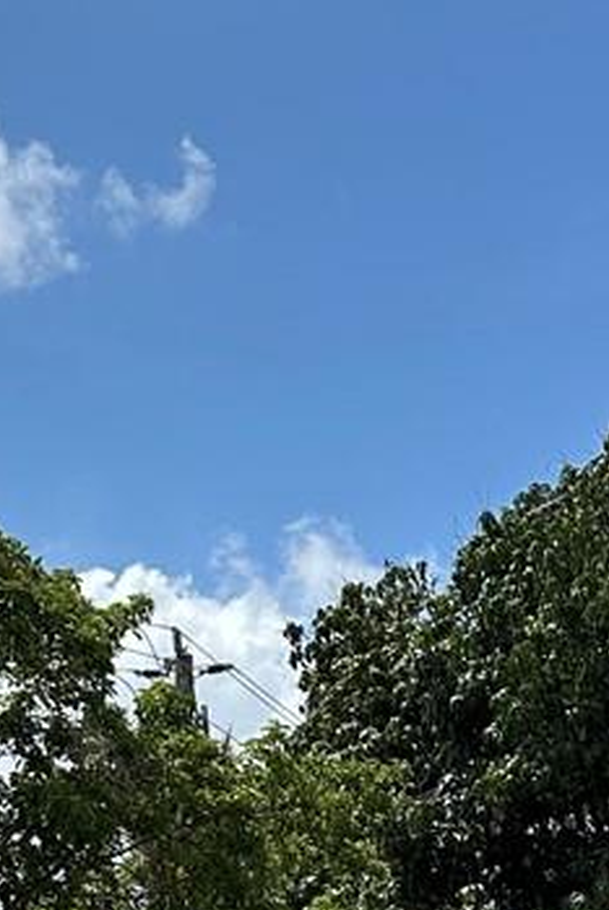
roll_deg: -0.7
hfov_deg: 12.0
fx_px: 2887
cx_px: 237
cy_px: 1178
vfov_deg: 16.9
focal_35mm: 114
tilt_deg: +1.8
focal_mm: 6.86
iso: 80
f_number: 1.78
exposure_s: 1/6211
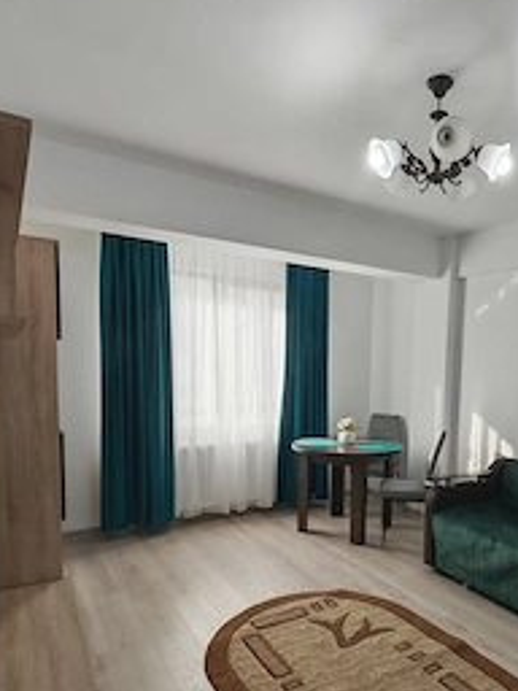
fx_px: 499
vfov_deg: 68.7
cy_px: 413
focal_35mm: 25
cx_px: 375
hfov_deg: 52.9
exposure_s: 1/100
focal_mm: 1.96
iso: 80
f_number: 2.2
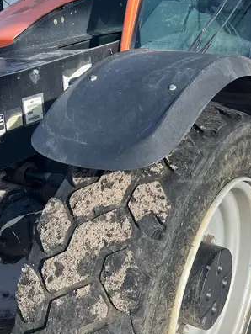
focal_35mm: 48
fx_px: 464
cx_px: 178
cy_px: 114
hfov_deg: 29.9
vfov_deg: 39.2
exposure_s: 1/1497
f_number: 1.6
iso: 50
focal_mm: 5.1
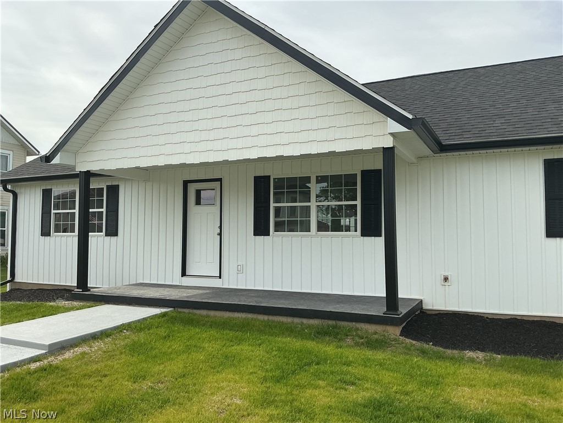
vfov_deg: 48.2
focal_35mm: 29
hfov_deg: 61.7
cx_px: 282
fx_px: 472
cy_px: 212
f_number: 1.8
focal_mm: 3
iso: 25
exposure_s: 1/1984
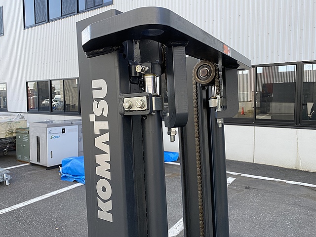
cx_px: 158
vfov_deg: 53.1
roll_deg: +1.0
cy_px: 118
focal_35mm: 26
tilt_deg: -4.8
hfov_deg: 67.3
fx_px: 237
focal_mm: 4.25
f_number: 1.8
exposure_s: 1/517
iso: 32
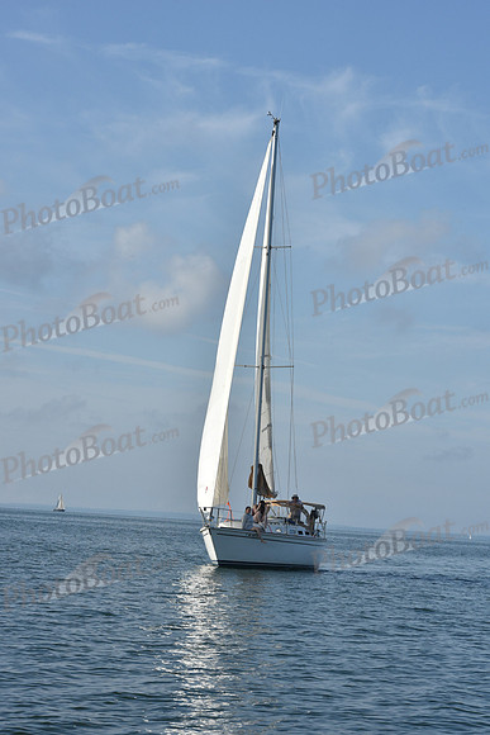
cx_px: 245
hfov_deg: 14.9
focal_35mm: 92
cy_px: 368
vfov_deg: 22.1
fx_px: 1877
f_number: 13
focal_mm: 92
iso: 320
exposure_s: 1/640
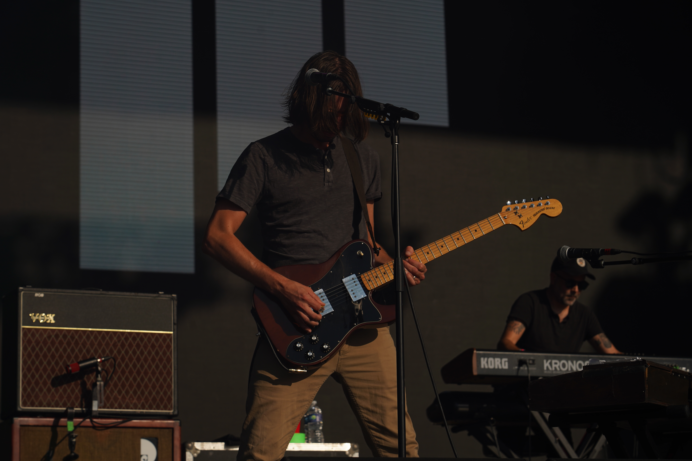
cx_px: 346
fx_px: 2018
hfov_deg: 19.5
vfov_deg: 13.0
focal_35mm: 105
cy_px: 230
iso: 100
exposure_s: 1/1000
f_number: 8
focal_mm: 105
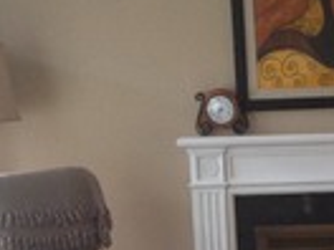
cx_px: 319
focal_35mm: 160
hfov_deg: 12.2
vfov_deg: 9.0
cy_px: 417
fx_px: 1544
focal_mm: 3.3
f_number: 2.4
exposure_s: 1/24
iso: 80
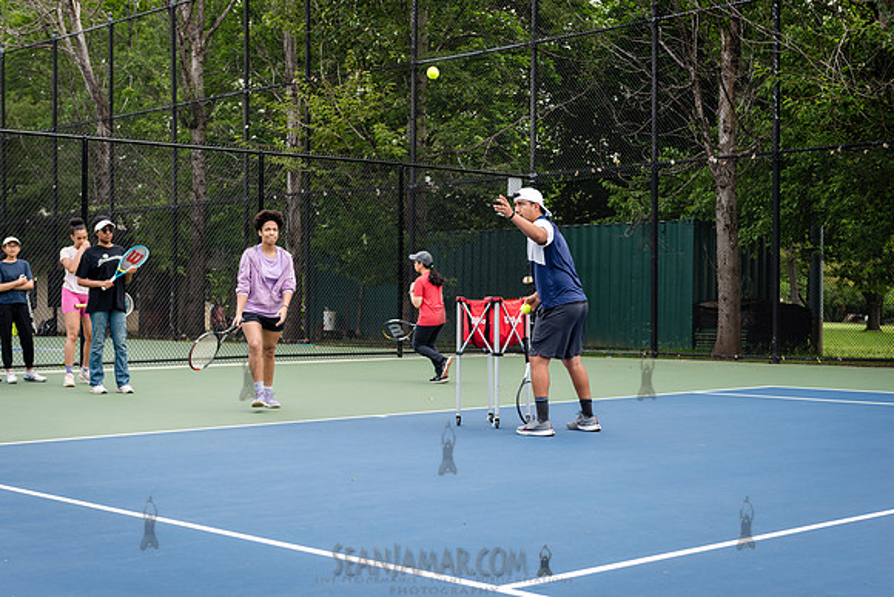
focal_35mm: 58
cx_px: 461
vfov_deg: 23.3
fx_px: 1443
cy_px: 298
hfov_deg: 34.4
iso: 200
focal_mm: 55
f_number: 4
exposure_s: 1/400
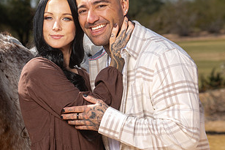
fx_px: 1006
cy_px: 80
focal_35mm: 161
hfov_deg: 12.7
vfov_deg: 8.5
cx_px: 49
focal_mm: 77
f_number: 5.6
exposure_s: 1/250
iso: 50
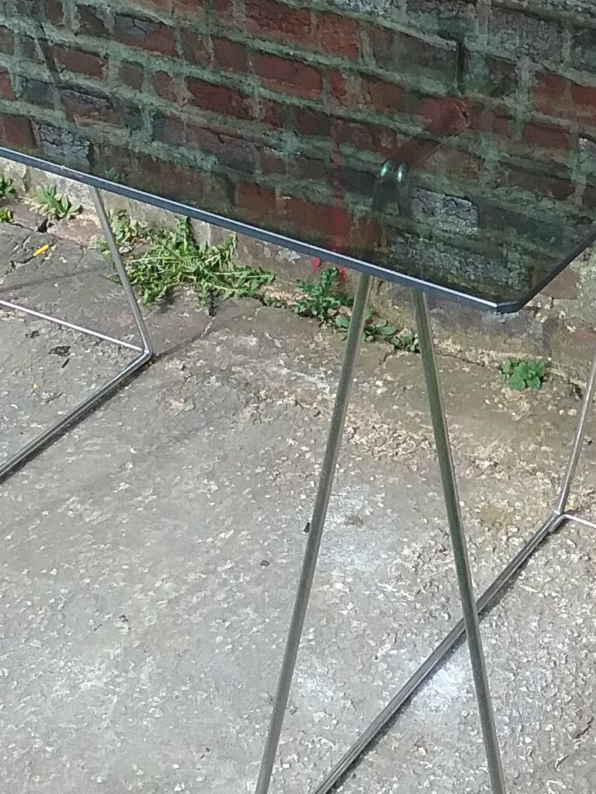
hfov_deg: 18.6
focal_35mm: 78
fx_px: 1790
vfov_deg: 24.7
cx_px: 517
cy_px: 204
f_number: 2.2
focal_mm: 3.3
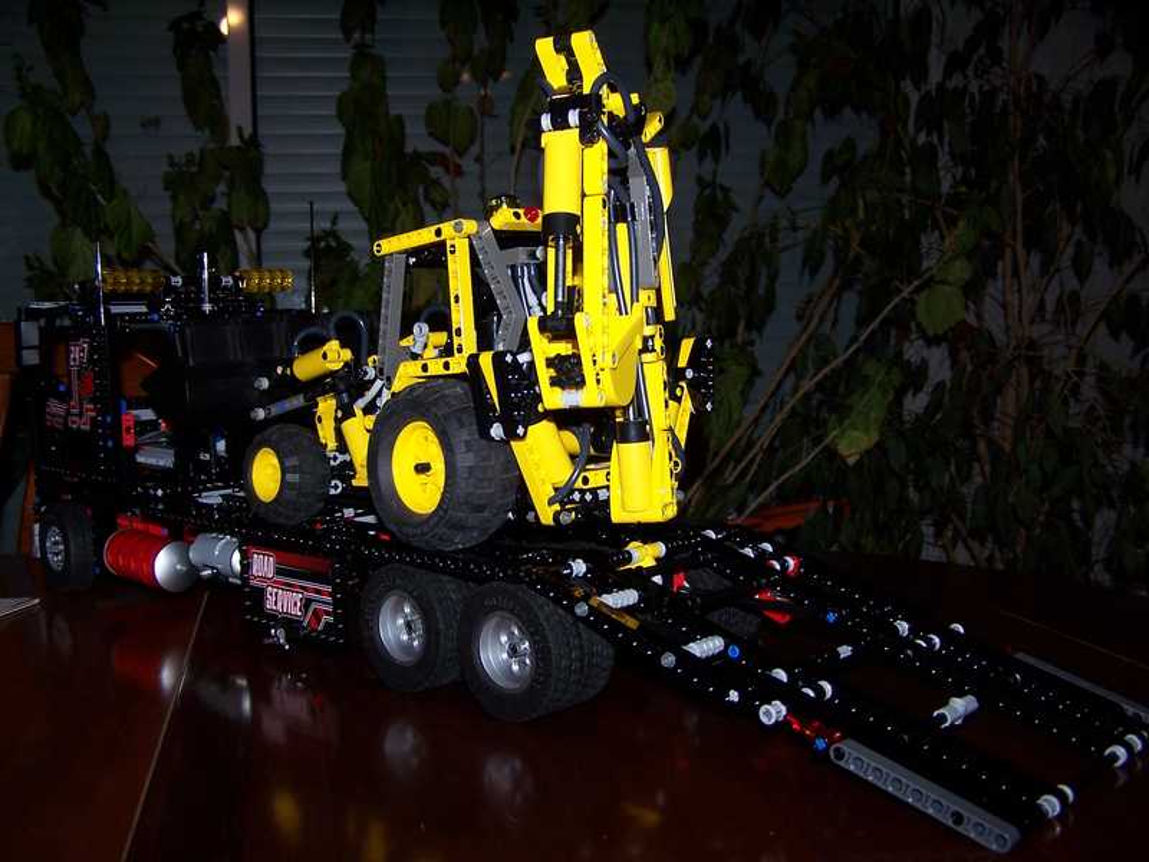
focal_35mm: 38
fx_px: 1261
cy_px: 431
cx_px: 574
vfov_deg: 37.7
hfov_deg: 49.0
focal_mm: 6.3
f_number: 2.8
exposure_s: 1/60
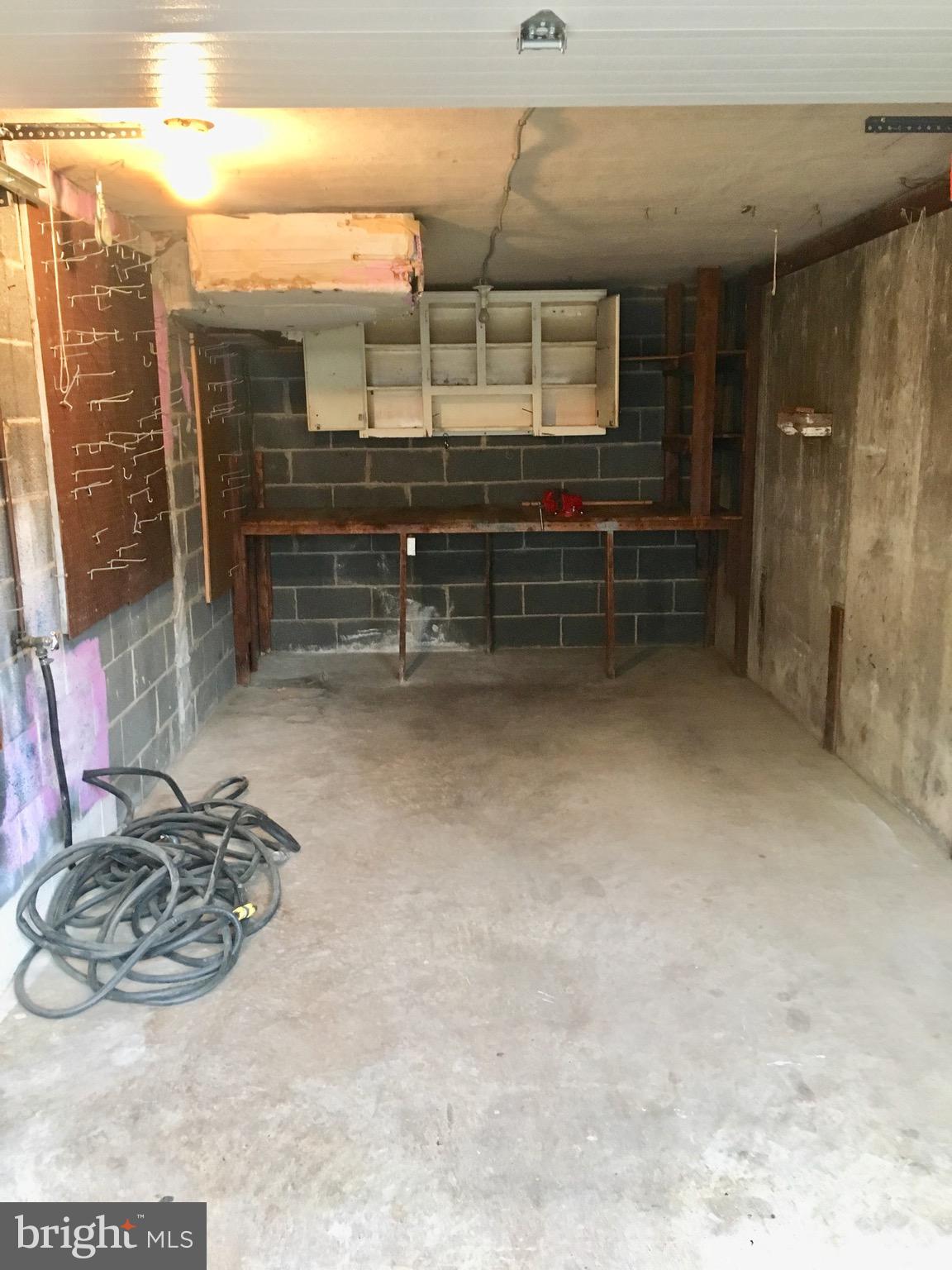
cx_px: 476
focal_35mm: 29
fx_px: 1063
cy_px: 635
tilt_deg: -10.5
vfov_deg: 61.7
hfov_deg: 48.2
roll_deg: +2.0
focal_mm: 4.15
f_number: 2.2
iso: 200
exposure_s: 1/24
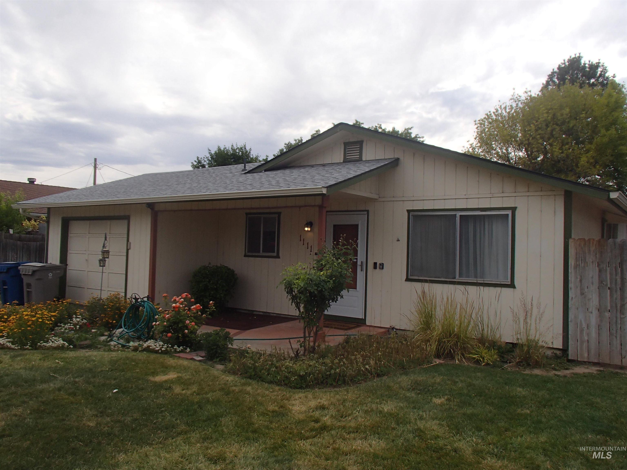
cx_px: 314
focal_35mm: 28
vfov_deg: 49.7
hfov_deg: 63.4
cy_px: 235
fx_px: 507
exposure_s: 1/125
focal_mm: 5
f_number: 11
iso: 100
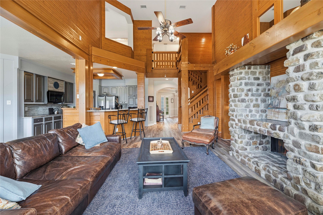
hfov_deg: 104.2
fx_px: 126
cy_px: 108
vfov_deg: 81.2
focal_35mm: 14
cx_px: 162
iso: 800
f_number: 8
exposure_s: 1/100
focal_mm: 14
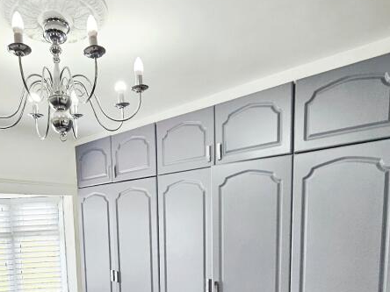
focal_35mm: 30
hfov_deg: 58.6
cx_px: 130
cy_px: 281
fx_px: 338
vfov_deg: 41.6
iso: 64
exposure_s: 1/50
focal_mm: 1.7
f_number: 2.2
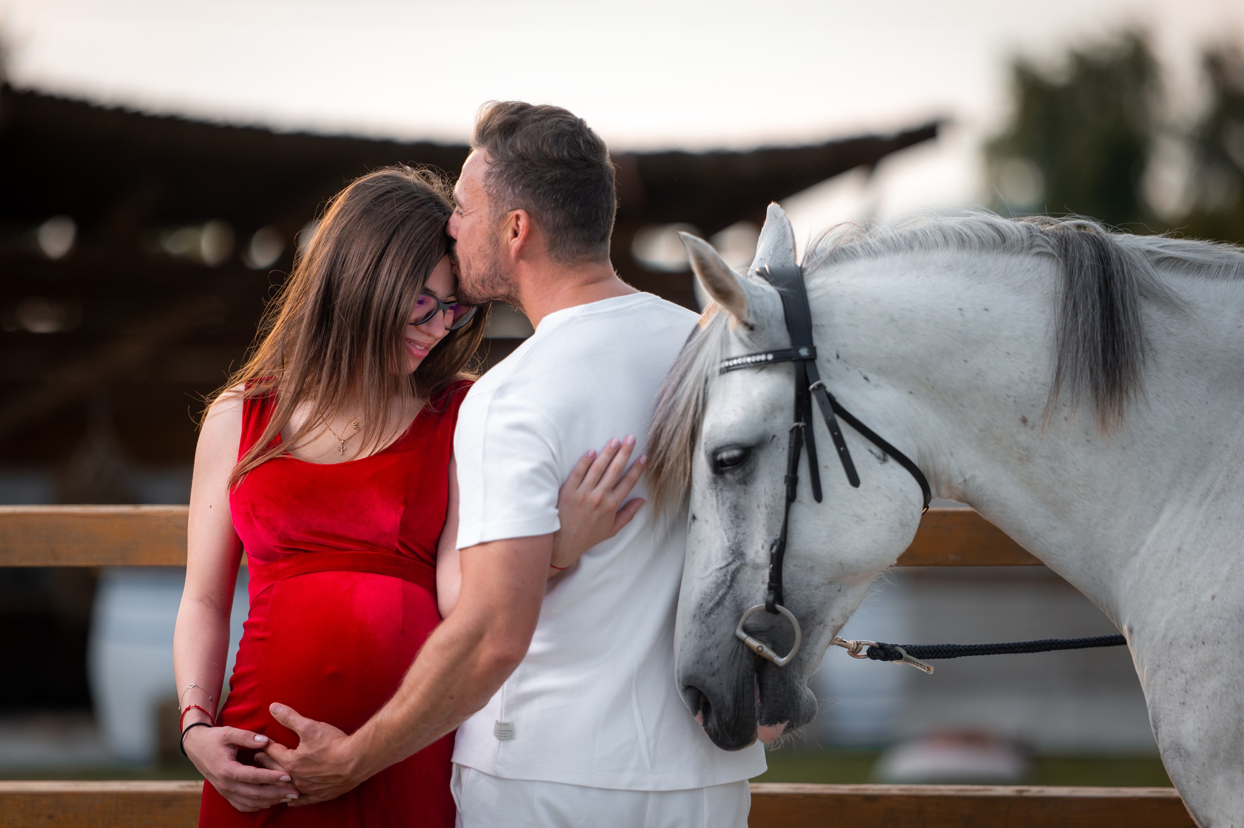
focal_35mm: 135
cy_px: 414
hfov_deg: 15.2
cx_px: 622
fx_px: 4662
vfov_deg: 10.1
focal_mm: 135
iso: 400
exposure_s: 1/6400
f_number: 1.8
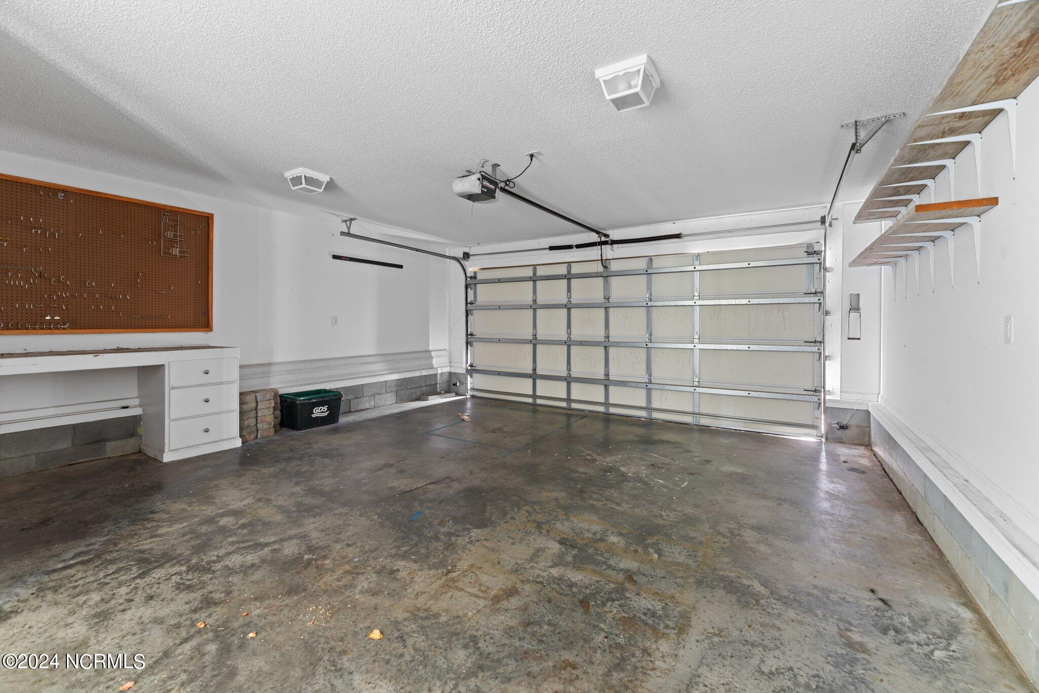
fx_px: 404
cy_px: 346
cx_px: 520
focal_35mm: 14
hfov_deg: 104.3
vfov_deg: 81.2
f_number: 9
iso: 400
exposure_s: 30
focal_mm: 14
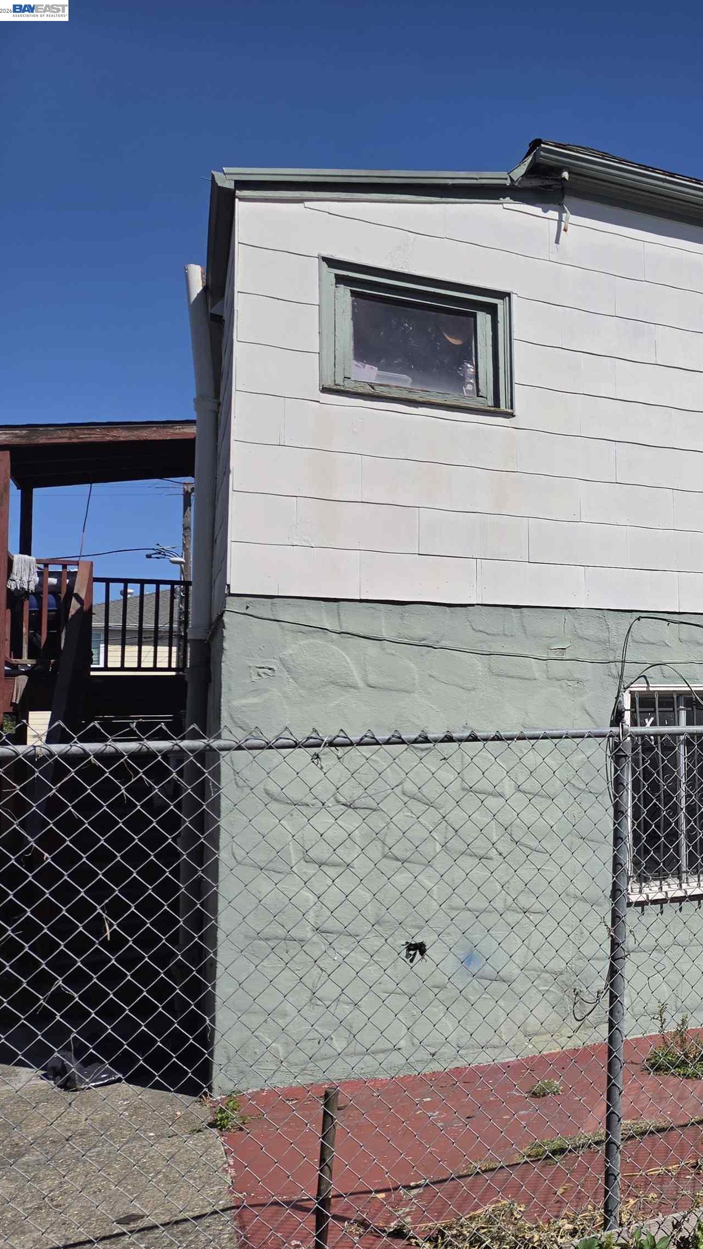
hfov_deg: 29.7
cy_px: 634
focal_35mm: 34
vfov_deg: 58.0
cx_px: 842
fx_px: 1126
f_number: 1.8
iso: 64
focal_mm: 5.4
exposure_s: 1/7734
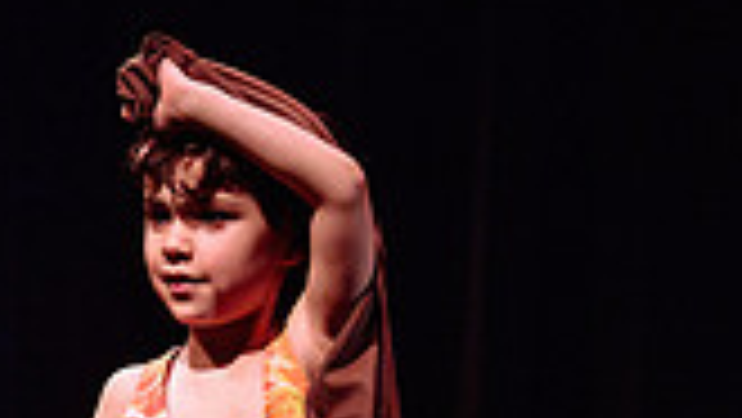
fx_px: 14980
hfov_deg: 2.8
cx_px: 136
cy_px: 377
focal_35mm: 761
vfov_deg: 1.6
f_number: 2.8
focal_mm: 165
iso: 1600
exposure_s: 1/320
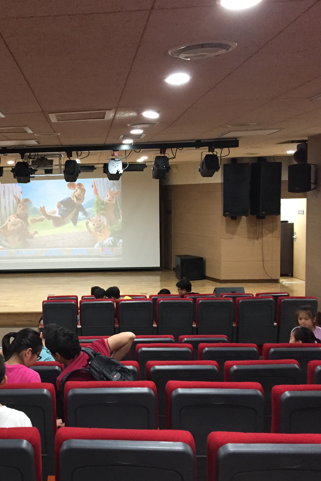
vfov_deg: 47.4
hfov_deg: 31.3
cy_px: 243
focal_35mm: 41
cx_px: 39
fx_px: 548
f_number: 2.2
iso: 200
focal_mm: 4.15
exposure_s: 1/30
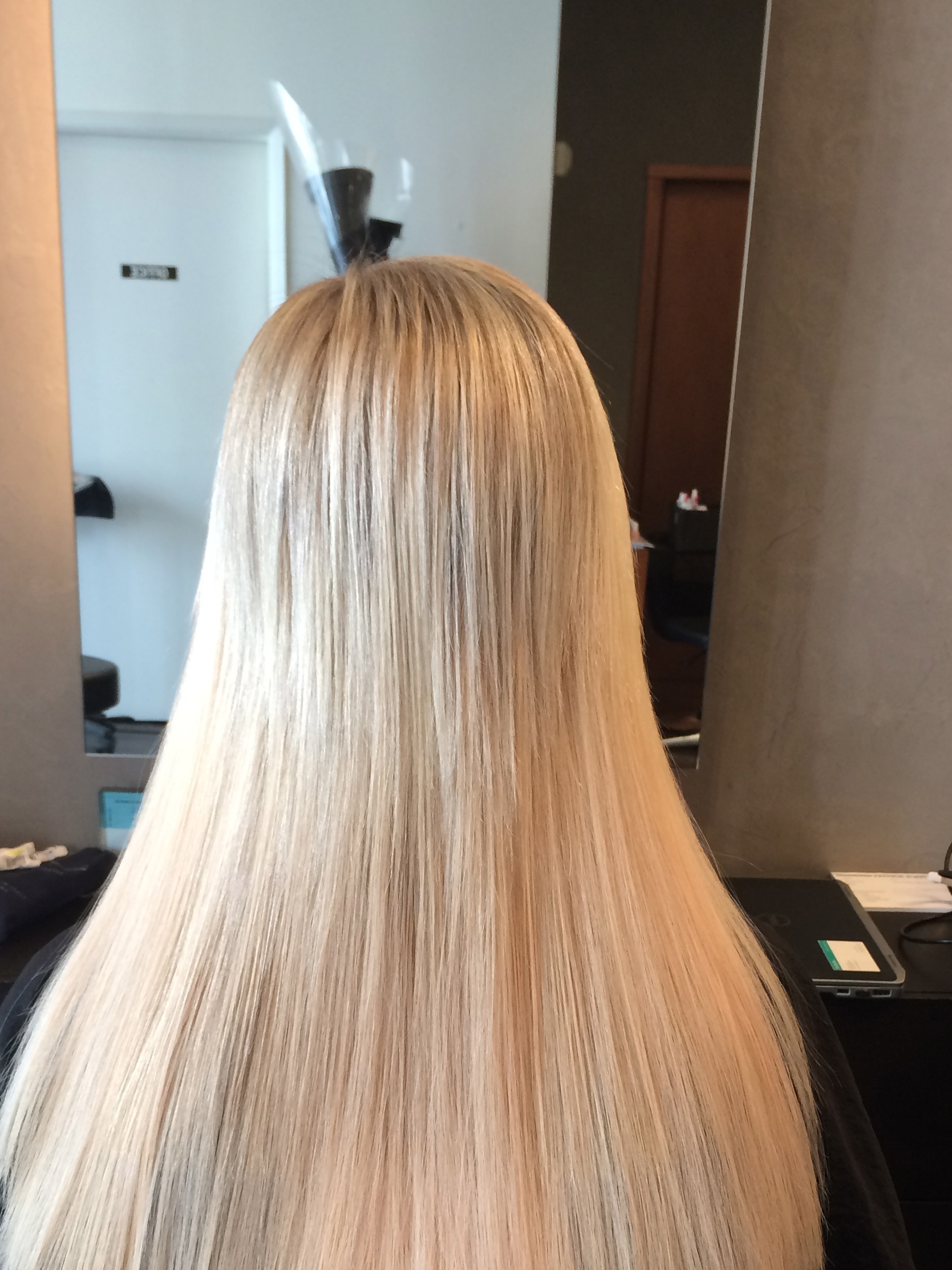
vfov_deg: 41.9
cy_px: 920
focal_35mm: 44
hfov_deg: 32.9
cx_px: 426
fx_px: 1613
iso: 40
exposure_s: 1/30
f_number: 2.2
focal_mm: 4.12
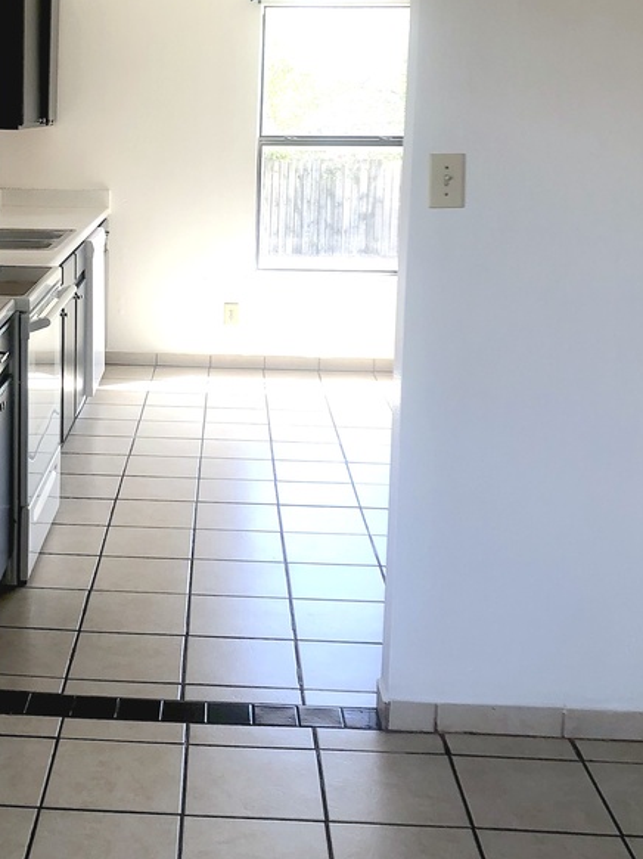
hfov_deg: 27.5
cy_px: 286
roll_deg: -2.4
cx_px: 137
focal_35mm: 52
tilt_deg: -7.2
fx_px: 1289
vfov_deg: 36.5
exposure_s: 1/120
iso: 20
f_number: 1.8
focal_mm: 4
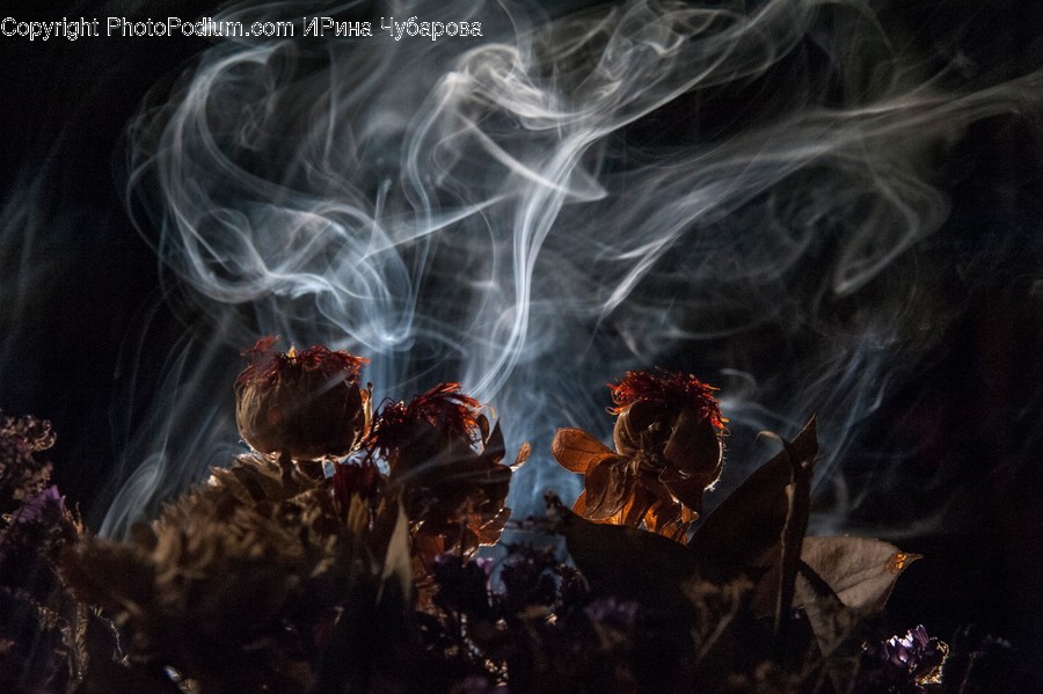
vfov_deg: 18.2
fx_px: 2172
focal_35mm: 75
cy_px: 347
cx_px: 522
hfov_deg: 27.0
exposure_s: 1/200
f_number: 2.8
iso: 4000
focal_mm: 75
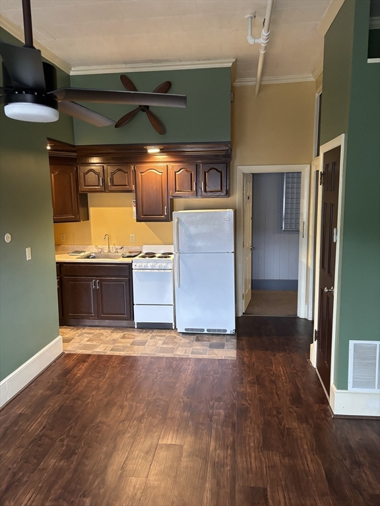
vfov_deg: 67.3
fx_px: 381
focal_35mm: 26
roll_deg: -0.5
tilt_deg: -6.6
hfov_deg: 53.1
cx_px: 190
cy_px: 253
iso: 500
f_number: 1.6
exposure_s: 1/60
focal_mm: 5.96
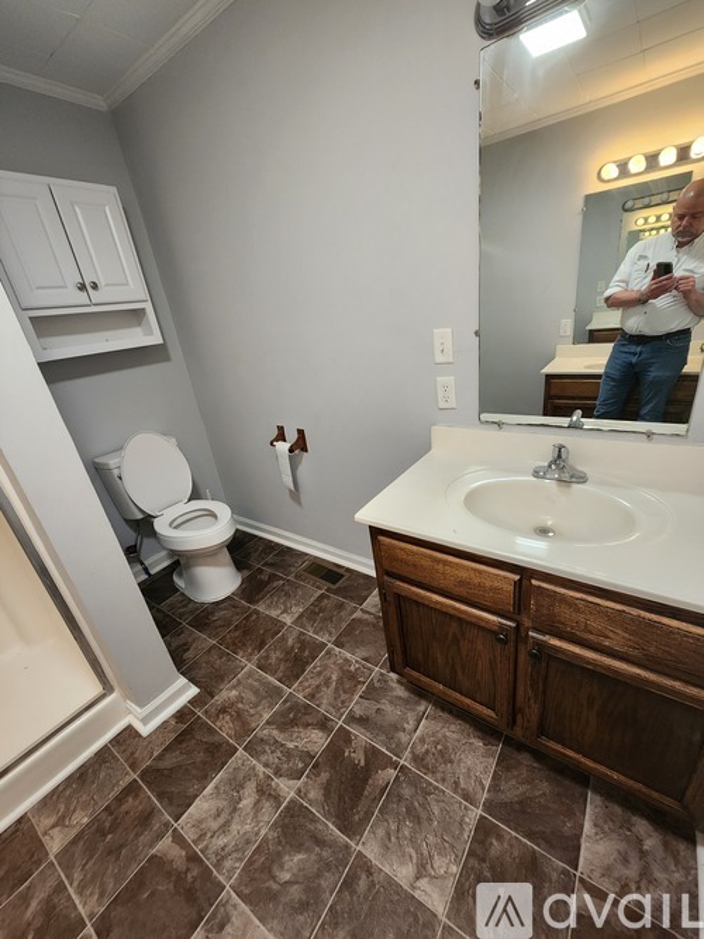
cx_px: 352
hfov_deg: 89.9
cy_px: 470
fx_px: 353
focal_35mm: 13
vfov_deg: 106.2
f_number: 2.2
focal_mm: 2.2
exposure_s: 1/60
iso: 320
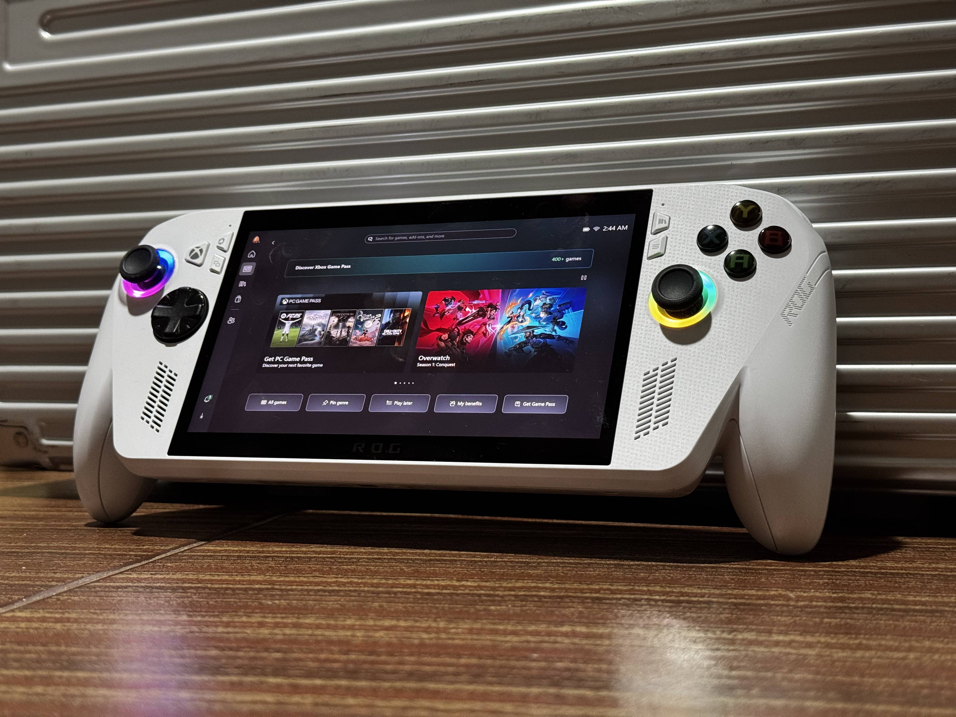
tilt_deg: -1.0
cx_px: 478
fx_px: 1326
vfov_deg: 30.3
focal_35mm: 48
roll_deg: +0.2
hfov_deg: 39.7
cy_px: 358
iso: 400
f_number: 1.78
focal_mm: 6.76
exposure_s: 1/40
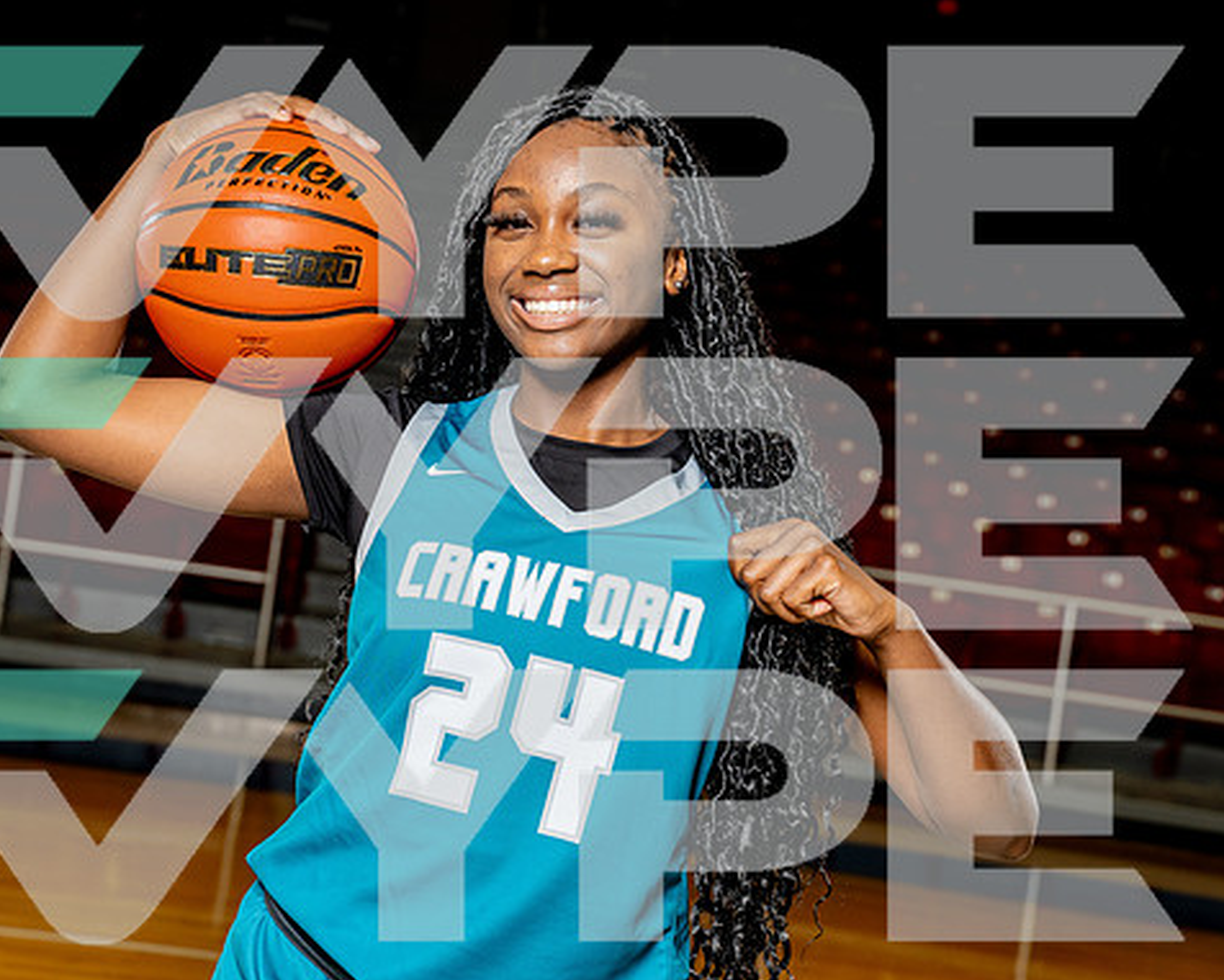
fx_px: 2899
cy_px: 495
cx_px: 537
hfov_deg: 23.8
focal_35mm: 80
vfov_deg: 19.2
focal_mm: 70
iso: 640
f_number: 5.6
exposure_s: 1/250
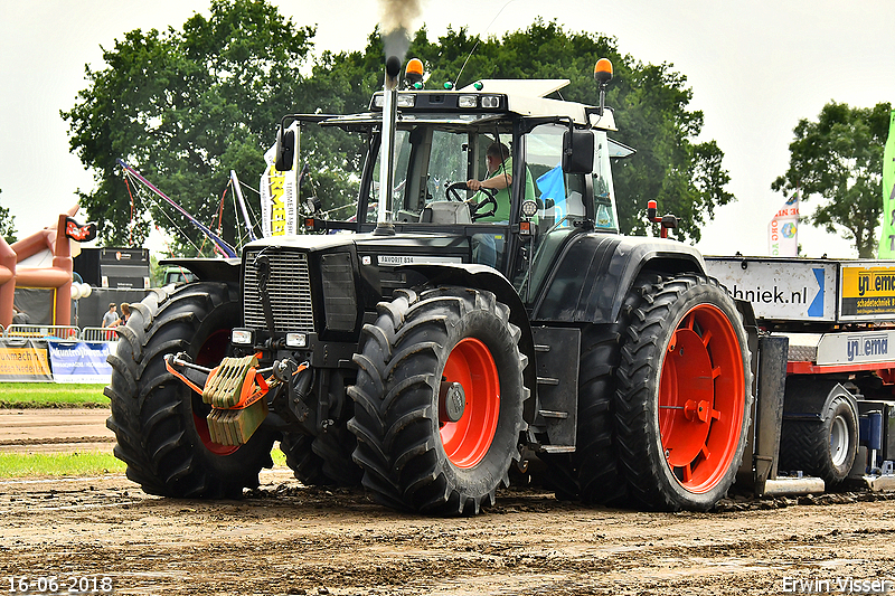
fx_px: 3915
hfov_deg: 13.0
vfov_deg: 8.7
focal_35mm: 158
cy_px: 298
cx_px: 448
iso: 500
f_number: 9
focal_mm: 105
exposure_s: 1/800
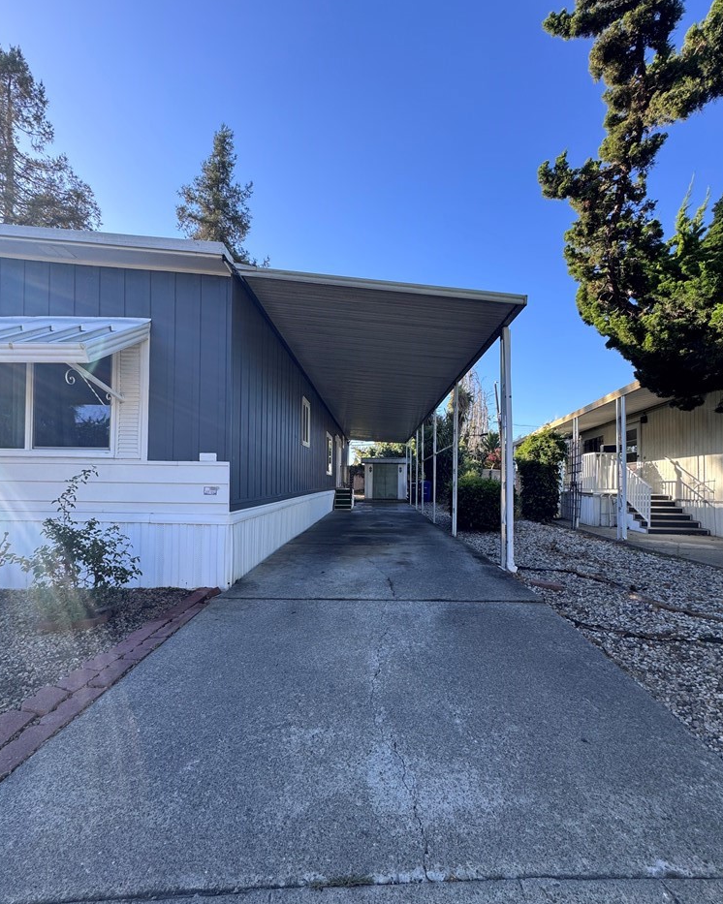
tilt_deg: +0.7
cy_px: 477
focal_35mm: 15
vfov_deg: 96.7
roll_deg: -0.8
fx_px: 401
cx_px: 365
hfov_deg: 84.0
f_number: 2.2
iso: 40
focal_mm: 2.22
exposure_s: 1/245
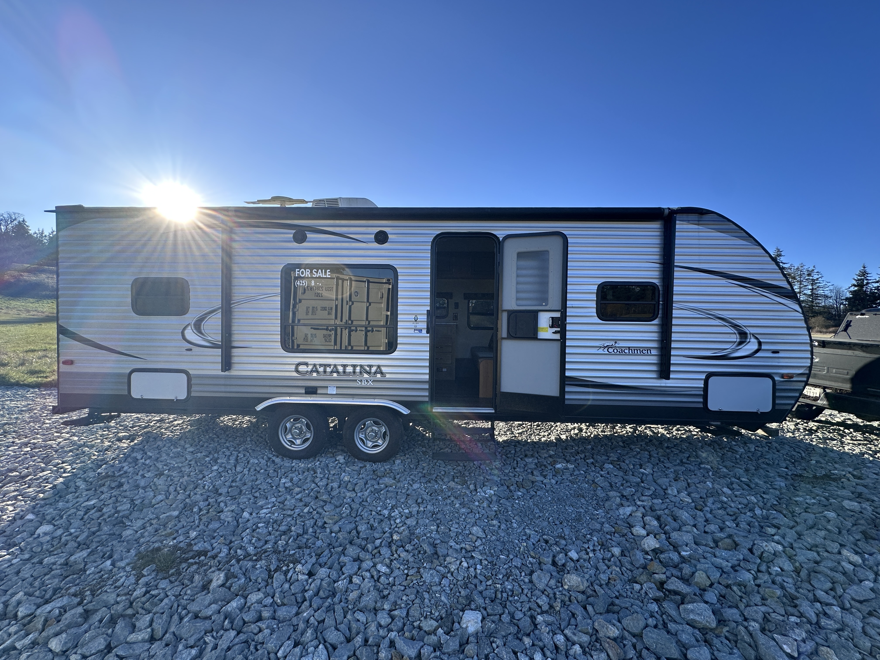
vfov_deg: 85.7
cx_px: 440
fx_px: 356
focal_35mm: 14
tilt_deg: +0.4
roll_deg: -2.2
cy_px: 330
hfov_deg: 102.1
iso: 40
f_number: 2.2
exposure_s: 1/682
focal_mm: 2.22
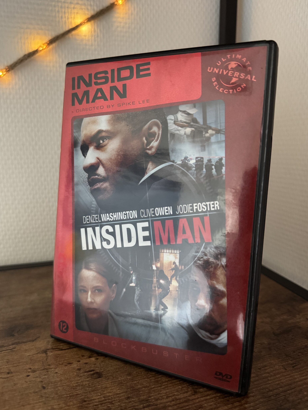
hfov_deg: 54.9
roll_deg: -0.7
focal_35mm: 25
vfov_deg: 69.4
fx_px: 297
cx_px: 157
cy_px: 203
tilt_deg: -9.3
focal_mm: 6.76
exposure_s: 1/46
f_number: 1.78
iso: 800
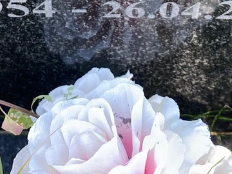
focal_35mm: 104
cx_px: 126
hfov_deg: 18.9
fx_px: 697
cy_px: -155
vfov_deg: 12.7
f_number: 1.8
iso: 32
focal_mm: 4.25
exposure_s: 1/127
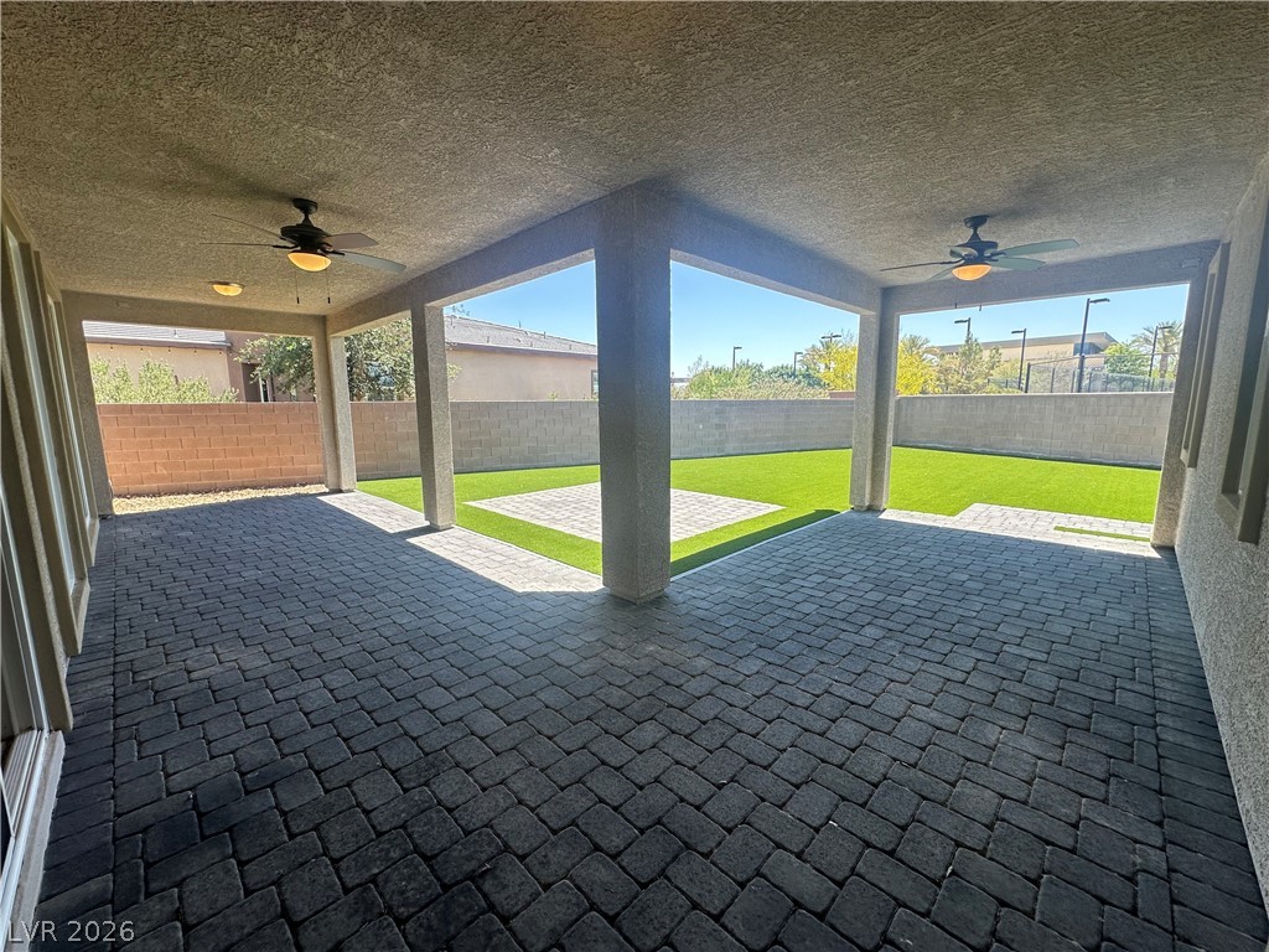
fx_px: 513
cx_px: 634
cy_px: 476
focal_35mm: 14
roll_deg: +0.7
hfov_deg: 102.1
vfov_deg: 85.7
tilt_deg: -8.2
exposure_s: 1/319
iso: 40
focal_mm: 2.22
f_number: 2.2
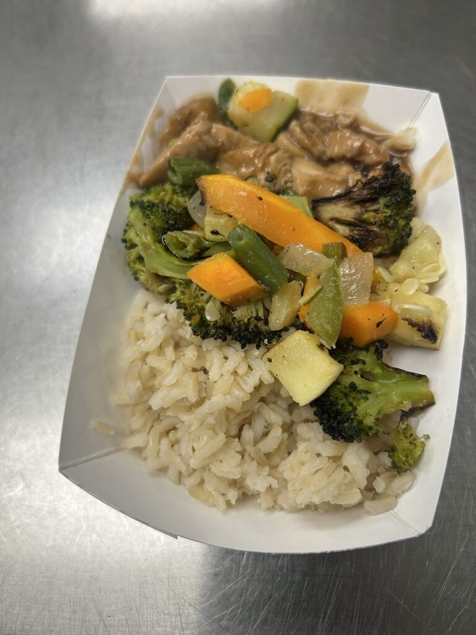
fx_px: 477
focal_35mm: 26
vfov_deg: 67.3
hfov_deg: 53.1
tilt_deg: -67.5
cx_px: 238
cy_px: 318
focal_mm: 5.7
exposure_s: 1/120
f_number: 1.5
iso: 64
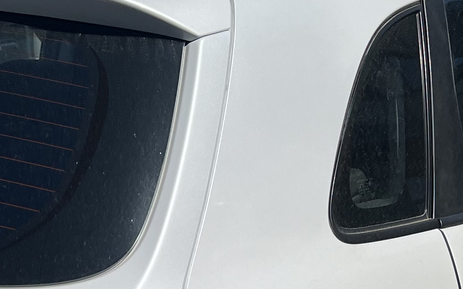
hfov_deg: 19.4
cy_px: 407
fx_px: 1350
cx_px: 186
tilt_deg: -20.8
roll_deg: -1.5
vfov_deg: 11.8
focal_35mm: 107
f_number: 1.5
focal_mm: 5.7
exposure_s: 1/7463
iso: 50
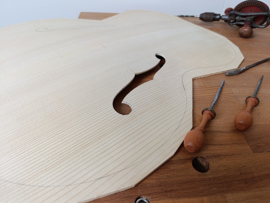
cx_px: 135
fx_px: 180
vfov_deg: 59.0
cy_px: 102
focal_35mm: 23
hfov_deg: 73.8
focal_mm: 6.14
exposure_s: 1/100
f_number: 1.6
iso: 250
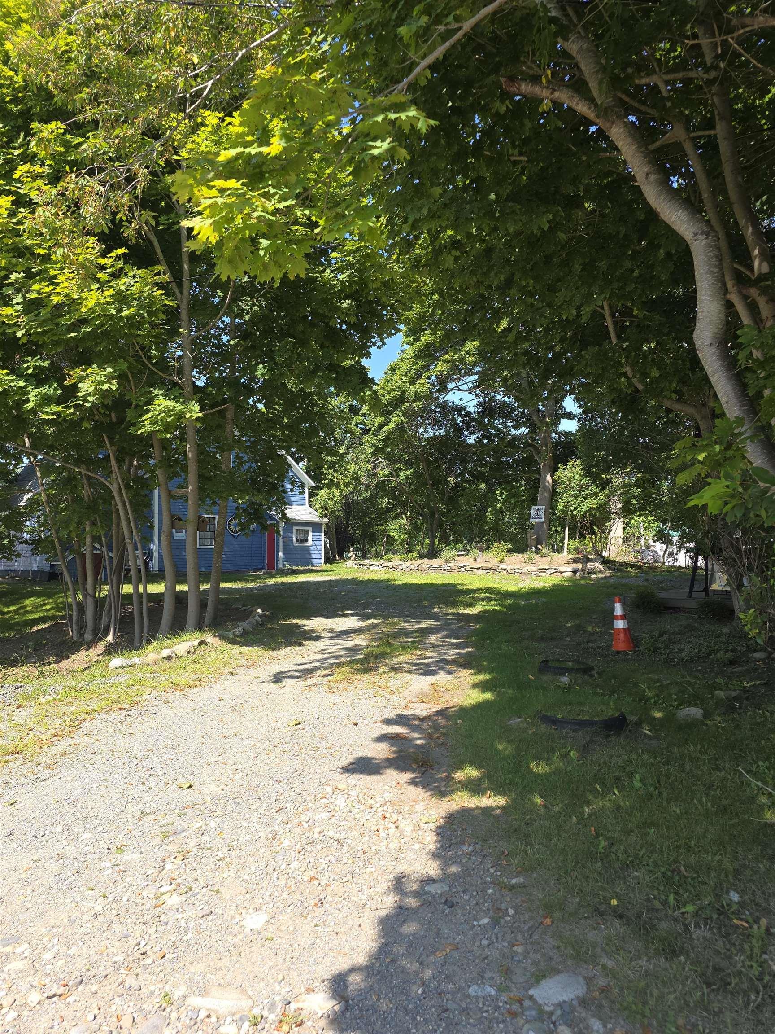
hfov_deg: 58.9
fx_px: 687
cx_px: 388
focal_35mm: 23
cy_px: 517
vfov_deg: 73.9
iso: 12
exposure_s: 1/286
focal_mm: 6.3
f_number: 1.7
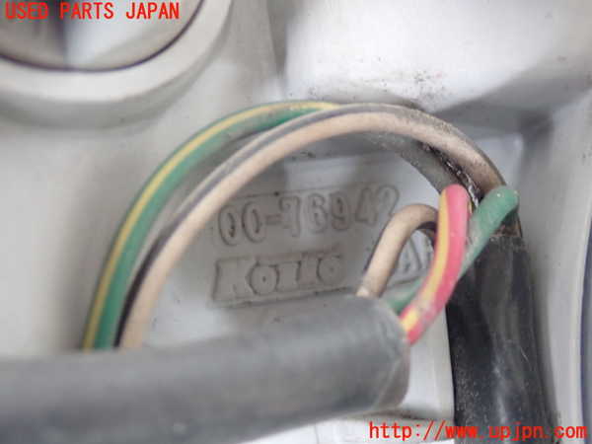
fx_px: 1060
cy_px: 222
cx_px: 296
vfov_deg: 23.7
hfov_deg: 31.2
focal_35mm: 62
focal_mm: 11.09
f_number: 3.6
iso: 1000
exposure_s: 1/15
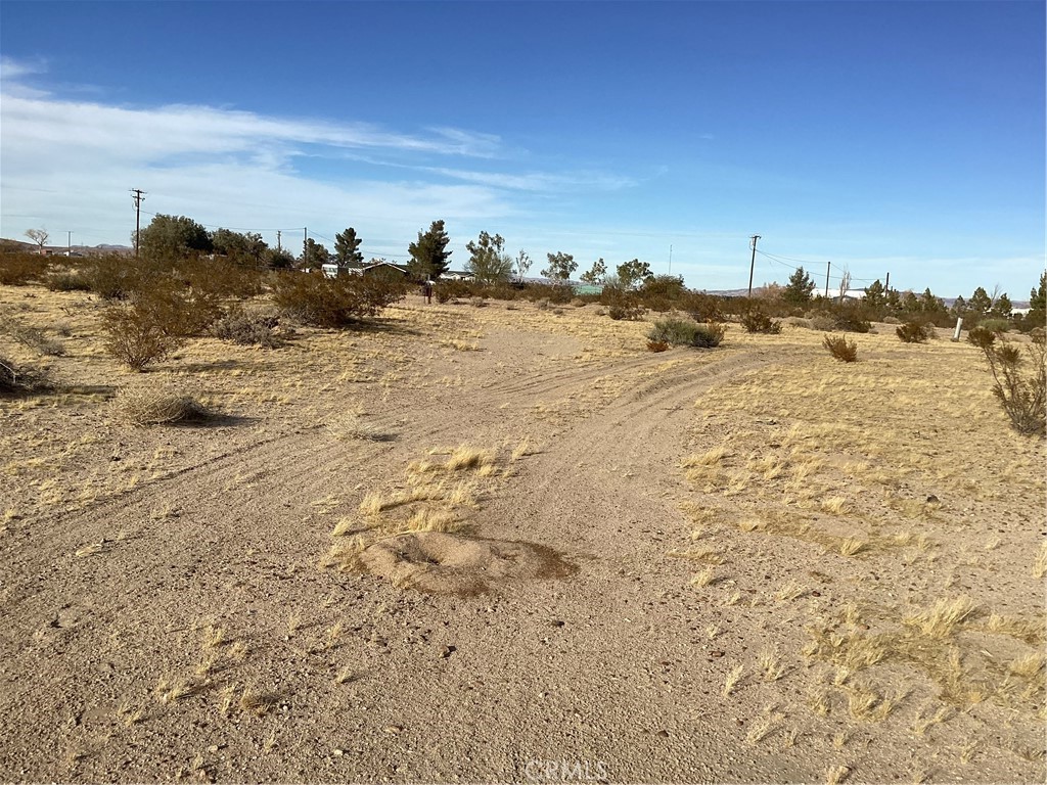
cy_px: 392
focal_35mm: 31
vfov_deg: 45.4
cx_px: 524
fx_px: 938
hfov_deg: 58.4
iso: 25
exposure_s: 1/2037
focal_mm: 3.3
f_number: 2.4
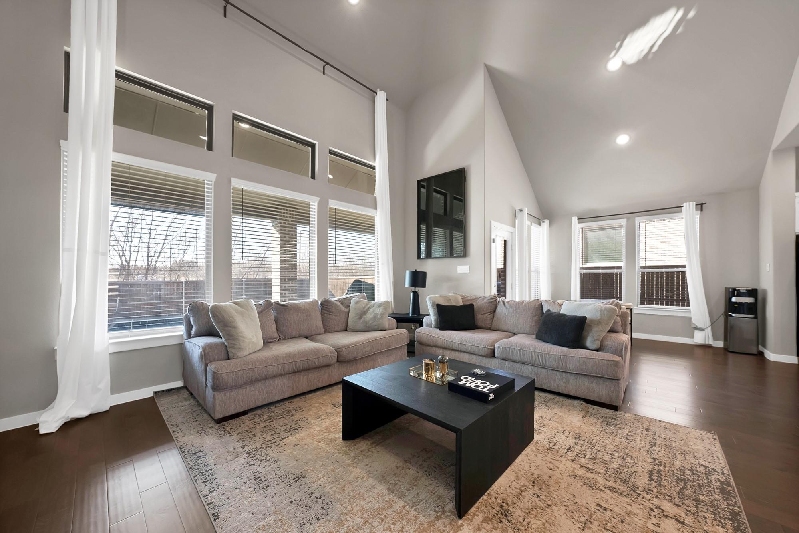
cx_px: 400
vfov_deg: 90.1
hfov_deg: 112.6
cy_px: 266
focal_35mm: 12
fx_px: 266
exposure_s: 1/10
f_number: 9
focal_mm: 12
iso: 640
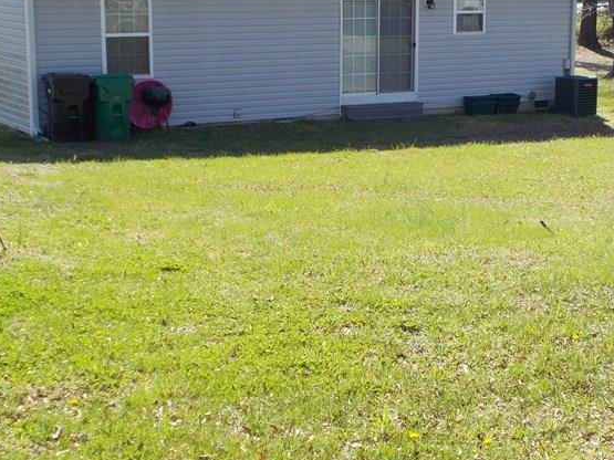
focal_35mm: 72
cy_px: 220
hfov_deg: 26.9
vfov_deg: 20.4
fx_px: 1277
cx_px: 402
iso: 80
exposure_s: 1/320
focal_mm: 6.9
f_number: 3.9
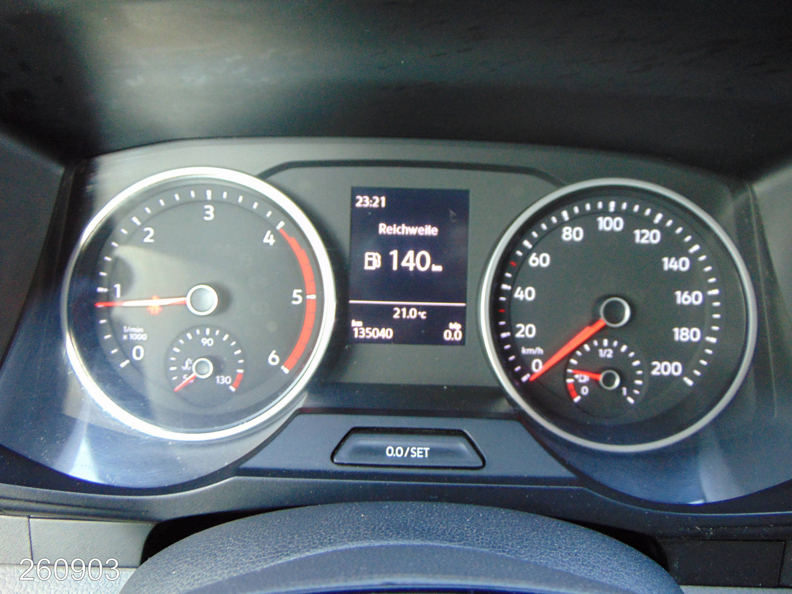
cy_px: 297
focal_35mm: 25
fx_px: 572
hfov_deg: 69.4
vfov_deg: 54.9
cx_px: 396
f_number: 3
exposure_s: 1/30
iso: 80
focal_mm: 4.5
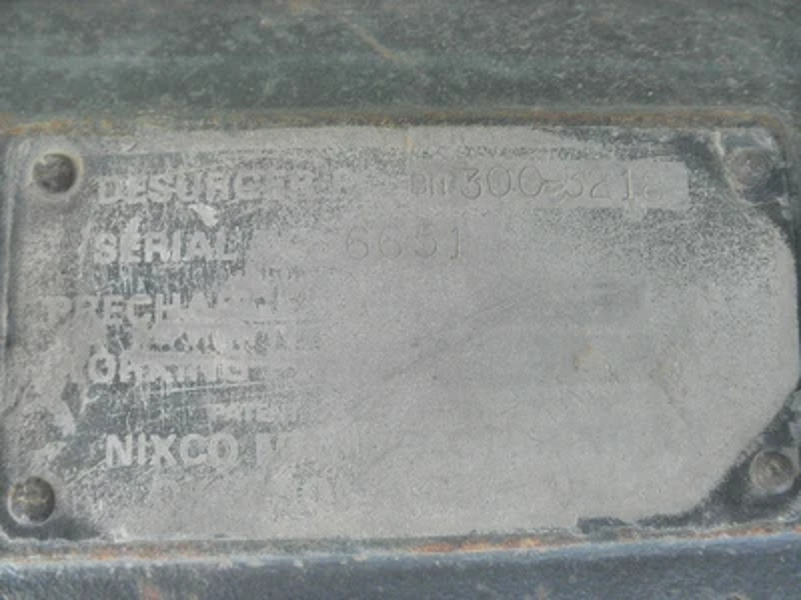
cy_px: 300
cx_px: 400
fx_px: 648
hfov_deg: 63.4
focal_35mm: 28
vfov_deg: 49.7
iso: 64
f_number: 3
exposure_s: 1/125
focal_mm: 5
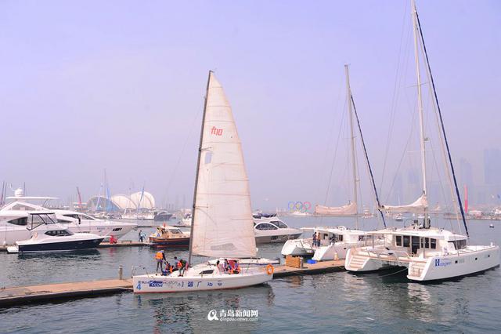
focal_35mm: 31
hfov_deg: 60.3
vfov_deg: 42.3
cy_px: 167
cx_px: 250
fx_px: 431
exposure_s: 1/800
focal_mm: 31
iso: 200
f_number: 5.6
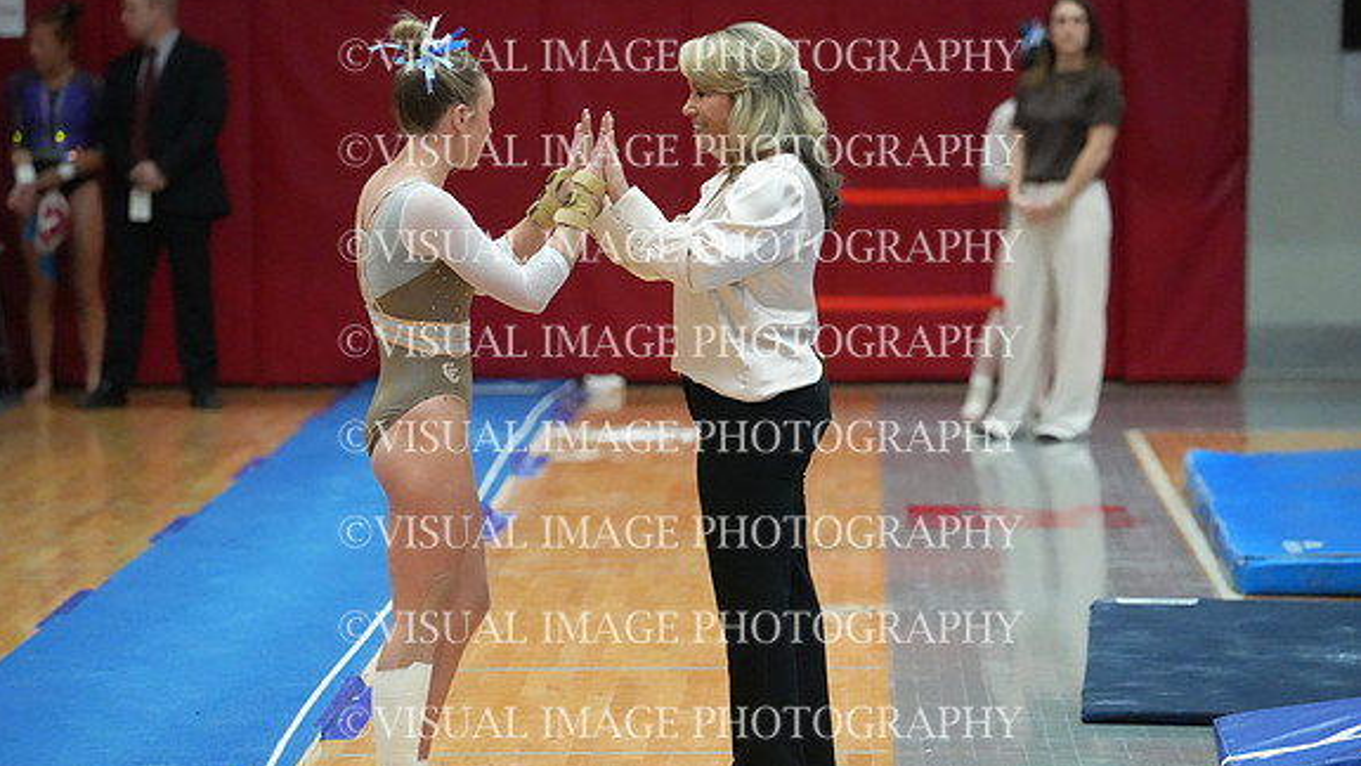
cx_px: 680
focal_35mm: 211
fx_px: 7615
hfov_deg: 10.2
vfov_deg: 5.8
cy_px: 389
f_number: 4
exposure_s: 1/1250
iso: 16000
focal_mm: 200
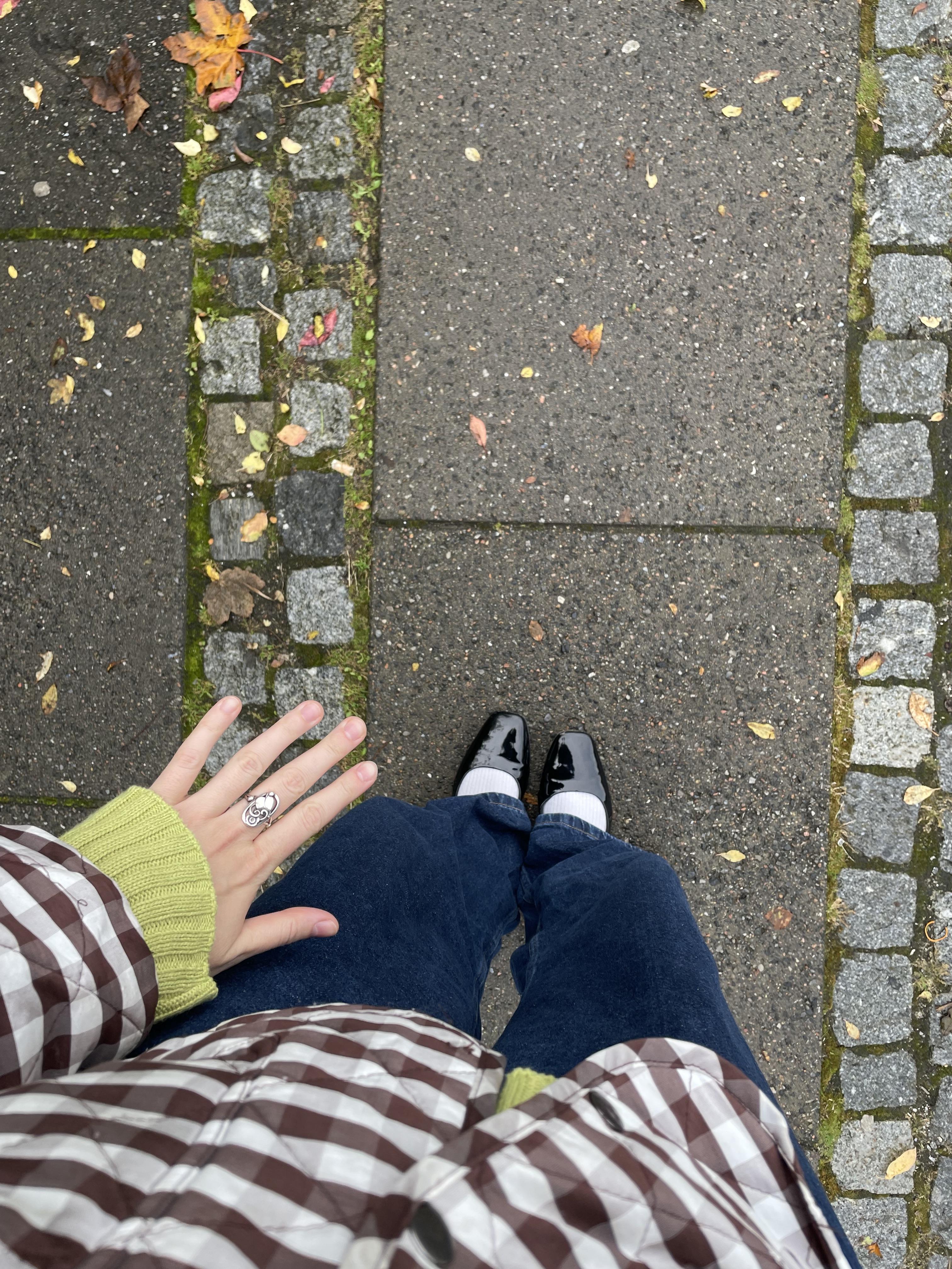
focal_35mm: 26
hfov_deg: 53.1
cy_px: 634
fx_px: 953
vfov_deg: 67.3
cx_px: 476
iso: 32
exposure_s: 1/356
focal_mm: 4.2
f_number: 1.6
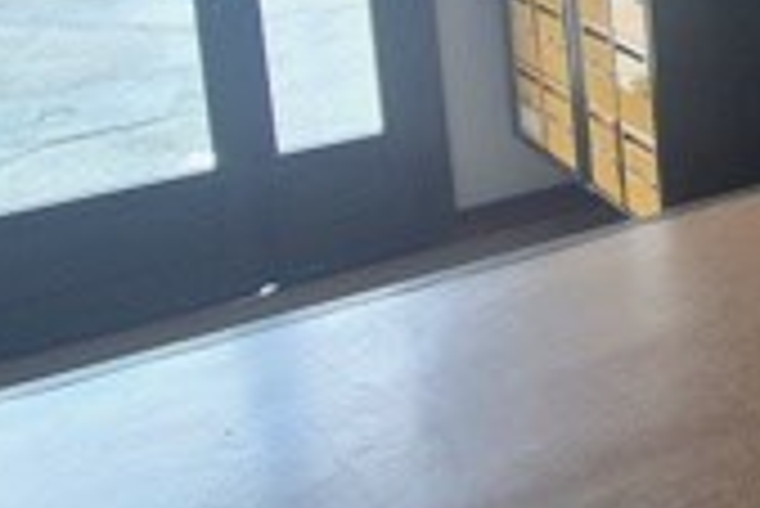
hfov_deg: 21.5
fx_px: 1352
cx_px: 1340
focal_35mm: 64
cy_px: -153
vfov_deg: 19.6
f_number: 2.2
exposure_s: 1/100
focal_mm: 2.2
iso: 250
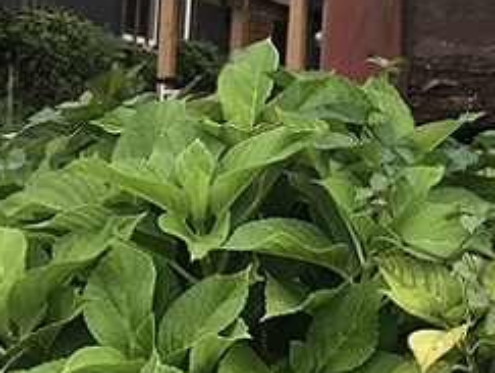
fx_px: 1547
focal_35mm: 108
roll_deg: -0.4
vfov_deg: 13.4
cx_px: 618
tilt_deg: +9.2
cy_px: -75
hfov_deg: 17.2
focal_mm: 3.99
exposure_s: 1/1140
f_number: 1.8
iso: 20
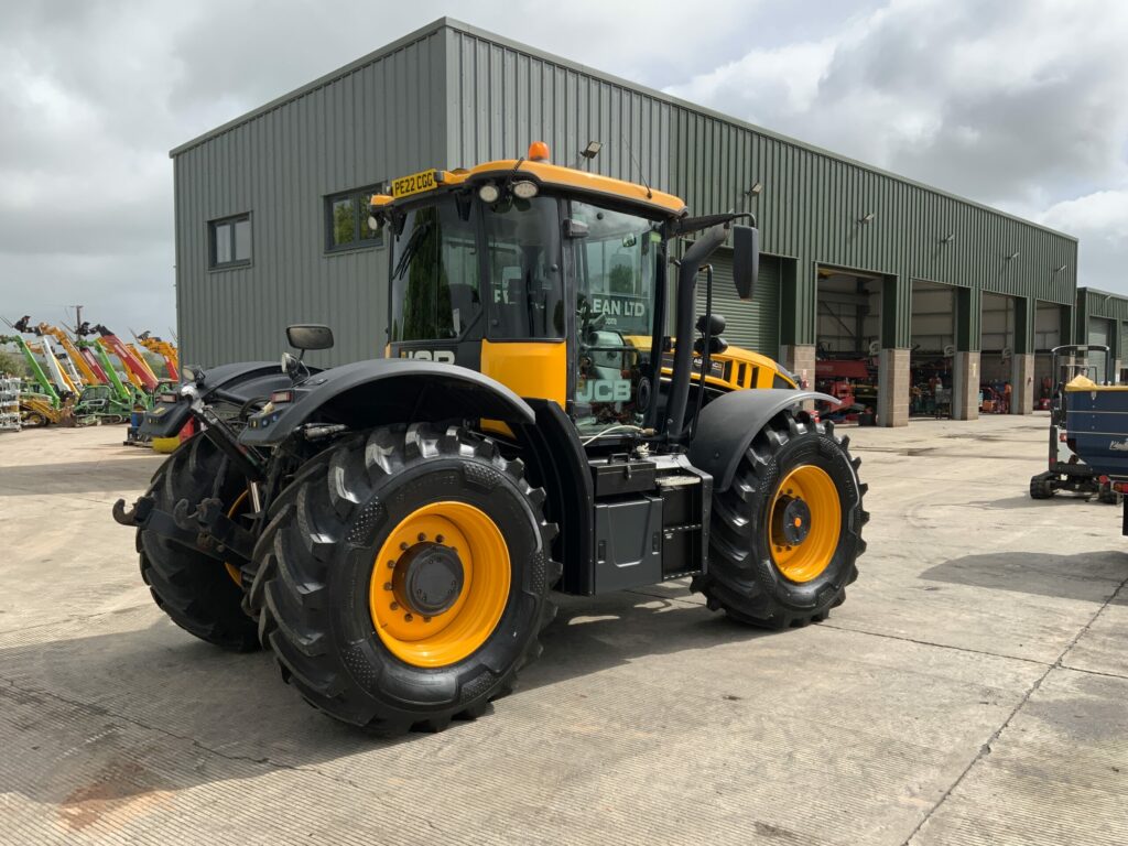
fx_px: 945
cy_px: 423
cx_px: 564
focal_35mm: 29
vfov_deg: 48.2
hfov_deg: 61.7
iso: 16
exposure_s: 1/1534
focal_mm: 3
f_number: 1.8
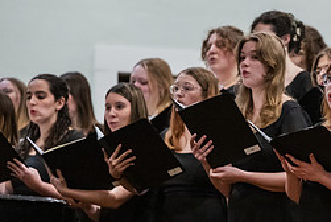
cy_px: 190
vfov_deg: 5.0
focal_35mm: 277
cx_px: 320
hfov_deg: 7.4
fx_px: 2550
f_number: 2.8
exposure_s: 1/200
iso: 6400
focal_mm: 120
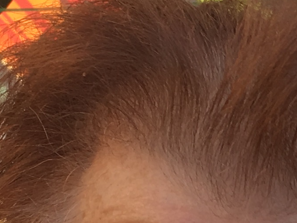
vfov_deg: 8.1
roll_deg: -1.4
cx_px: 256
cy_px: 445
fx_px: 1493
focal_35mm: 174
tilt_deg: -5.4
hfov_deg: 11.3
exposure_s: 1/60
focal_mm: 4.15
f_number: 2.2
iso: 25
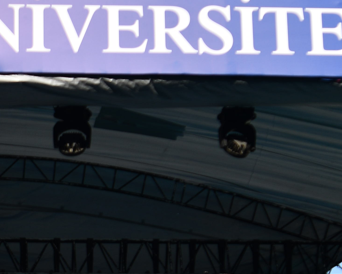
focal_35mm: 128
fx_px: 1296
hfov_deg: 14.7
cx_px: -22
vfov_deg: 11.9
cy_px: 304
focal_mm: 24
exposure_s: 1/2000
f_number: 3.5
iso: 100
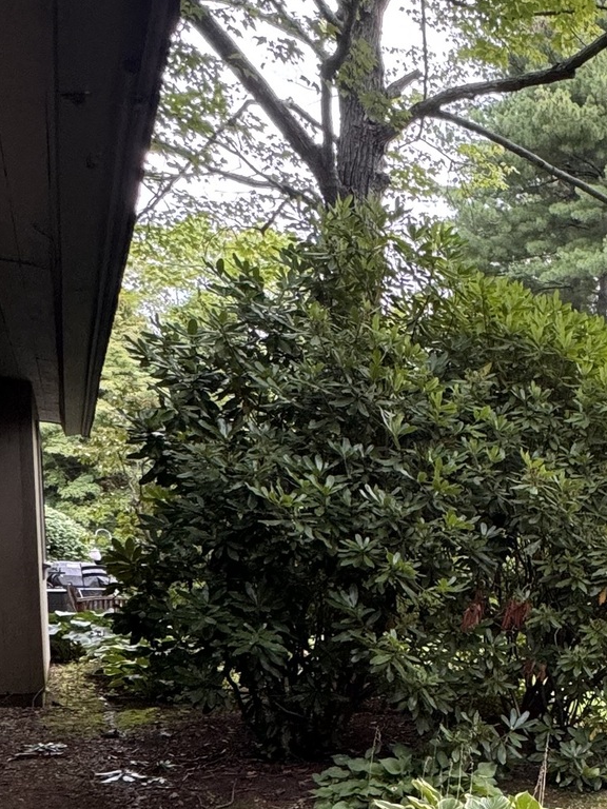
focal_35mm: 42
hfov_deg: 29.7
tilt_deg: -6.4
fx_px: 982
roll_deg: -2.7
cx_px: 721
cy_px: 684
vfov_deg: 42.1
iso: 200
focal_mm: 2.22
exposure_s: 1/99
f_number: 2.2
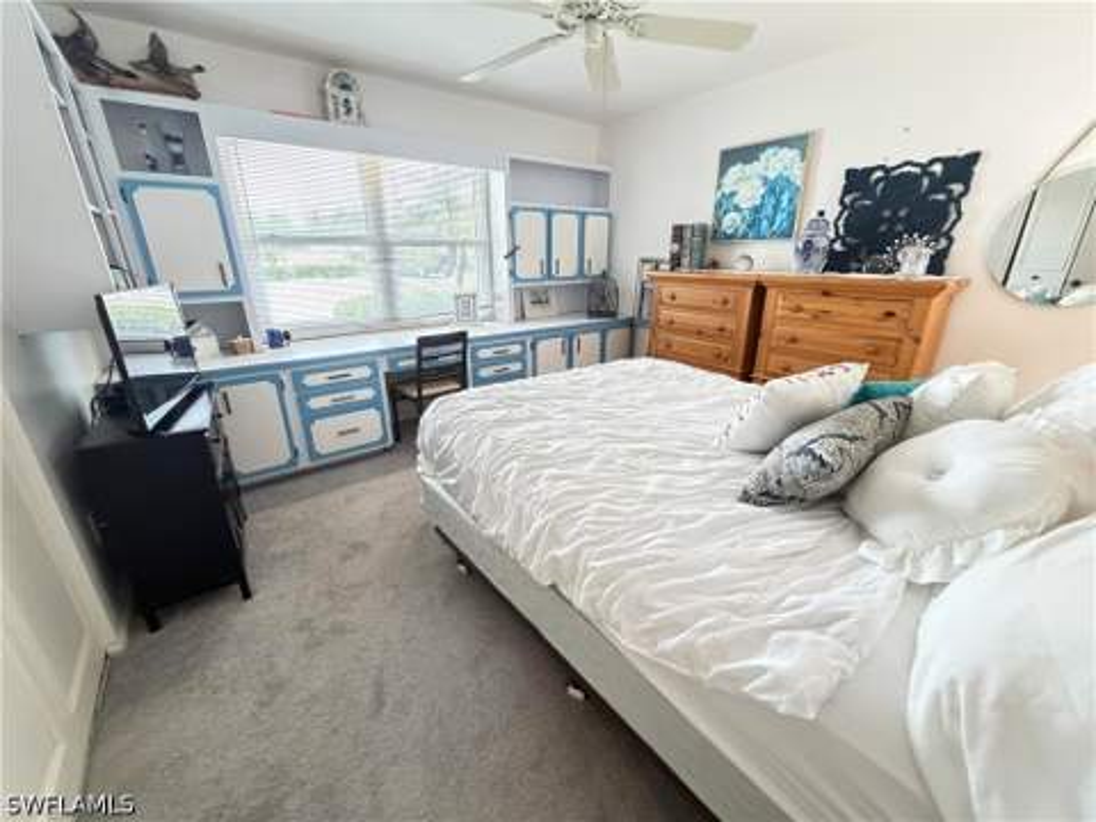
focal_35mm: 14
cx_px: 548
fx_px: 443
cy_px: 411
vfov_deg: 85.7
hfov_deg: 102.1
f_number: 2.2
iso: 640
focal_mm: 2.22
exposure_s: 1/60
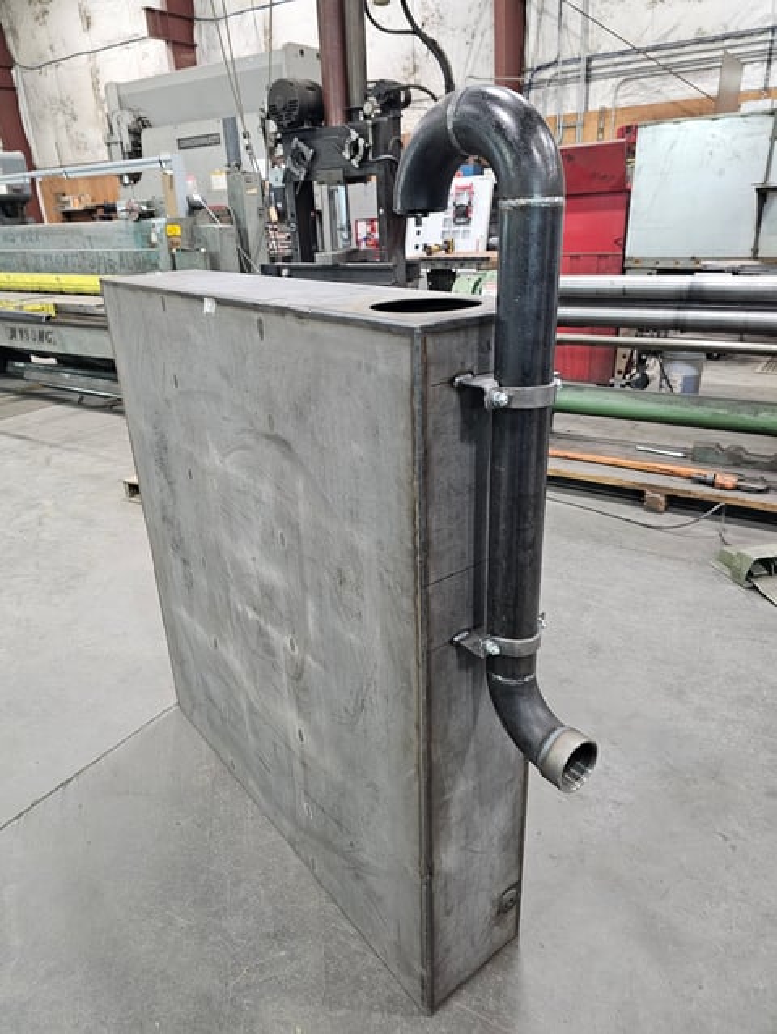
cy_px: 517
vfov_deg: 73.9
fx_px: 688
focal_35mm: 23
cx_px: 388
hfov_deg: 58.9
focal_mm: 6.3
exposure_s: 1/60
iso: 640
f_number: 1.7
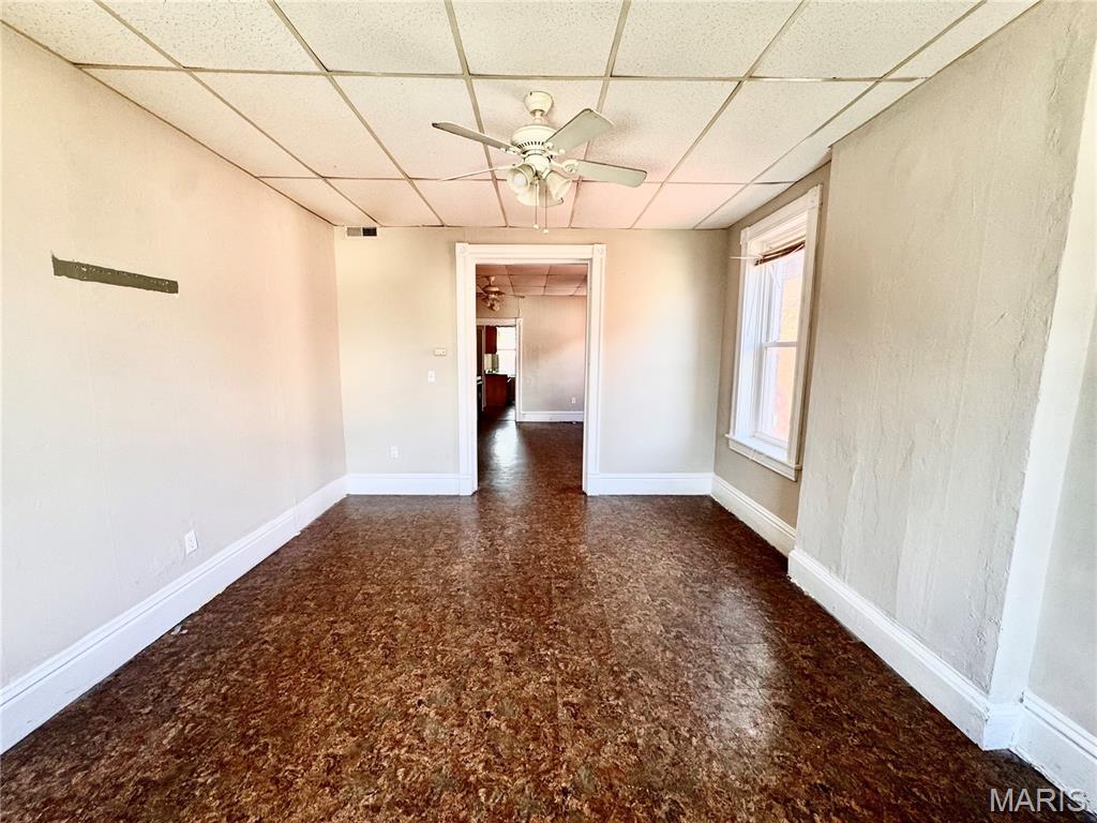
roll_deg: -0.9
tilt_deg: -7.9
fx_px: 444
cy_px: 412
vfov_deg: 85.7
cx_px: 548
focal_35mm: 14
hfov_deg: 102.1
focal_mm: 2.22
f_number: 2.2
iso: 160
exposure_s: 1/99
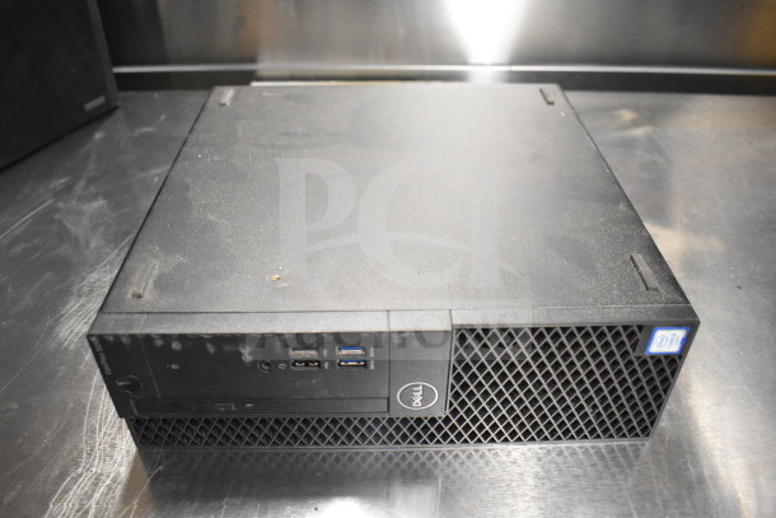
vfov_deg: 43.6
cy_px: 259
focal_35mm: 30
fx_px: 647
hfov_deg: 61.9
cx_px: 388
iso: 2800
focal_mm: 20
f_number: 3.5
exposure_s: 1/30
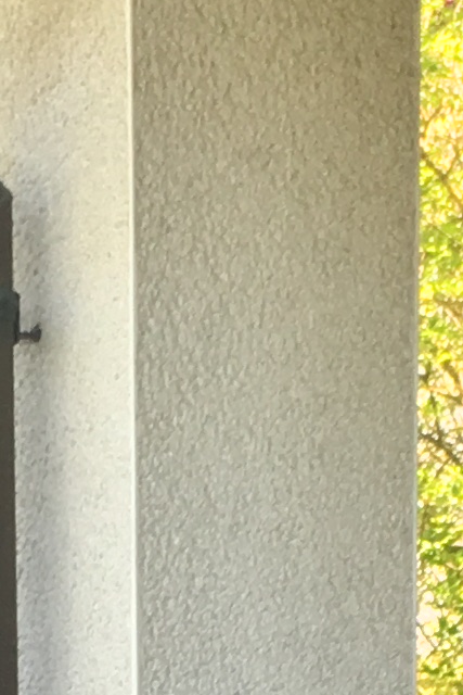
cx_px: -17
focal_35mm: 190
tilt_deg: -8.4
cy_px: 1059
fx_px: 3663
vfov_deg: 10.4
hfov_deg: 7.2
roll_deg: +0.9
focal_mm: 4.15
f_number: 2.2
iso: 40
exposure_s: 1/100
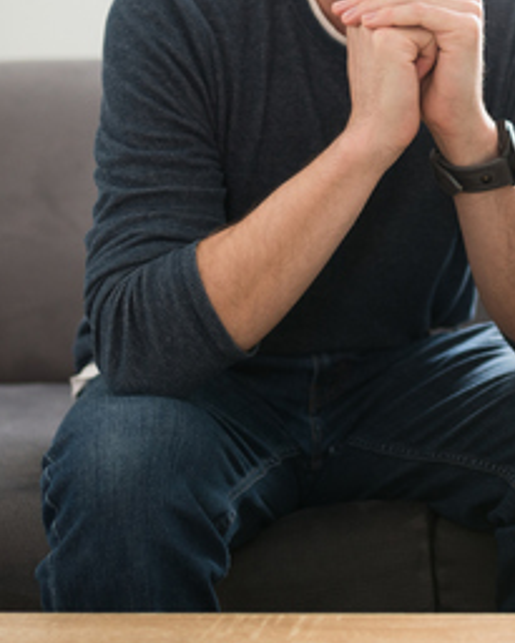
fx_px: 1771
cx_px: 633
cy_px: 182
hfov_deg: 15.9
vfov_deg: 20.5
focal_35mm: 93
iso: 320
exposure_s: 1/160
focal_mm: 35
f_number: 1.8
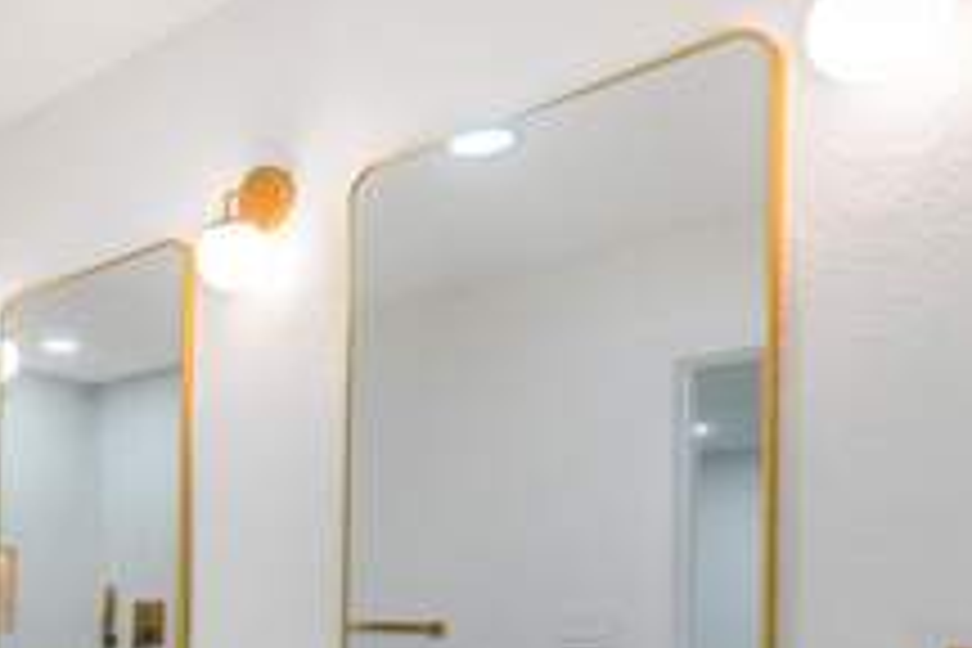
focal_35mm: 40
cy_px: 632
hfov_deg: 40.8
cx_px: -50
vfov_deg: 31.2
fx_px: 1080
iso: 320
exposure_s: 1/100
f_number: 3.5
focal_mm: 12
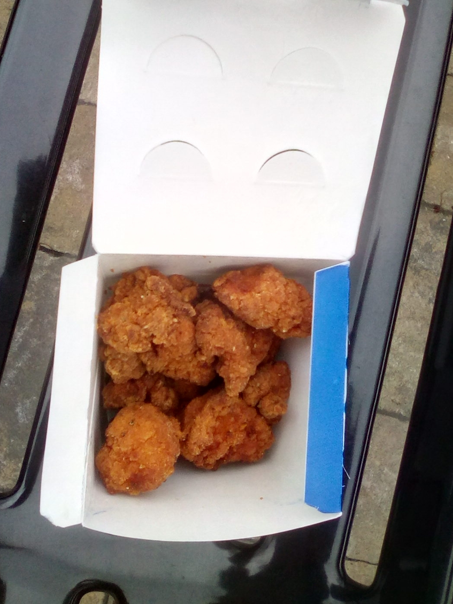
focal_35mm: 40
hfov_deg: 36.0
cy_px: 273
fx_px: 698
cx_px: 225
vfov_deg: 46.7
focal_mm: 2.9
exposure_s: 1/50
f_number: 2.8
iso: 59
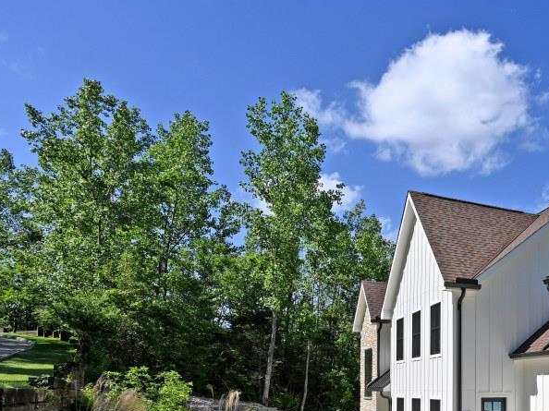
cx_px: 554
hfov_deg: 45.3
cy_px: 366
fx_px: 539
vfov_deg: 39.0
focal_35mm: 34
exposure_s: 1/500
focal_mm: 14
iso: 100
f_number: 8
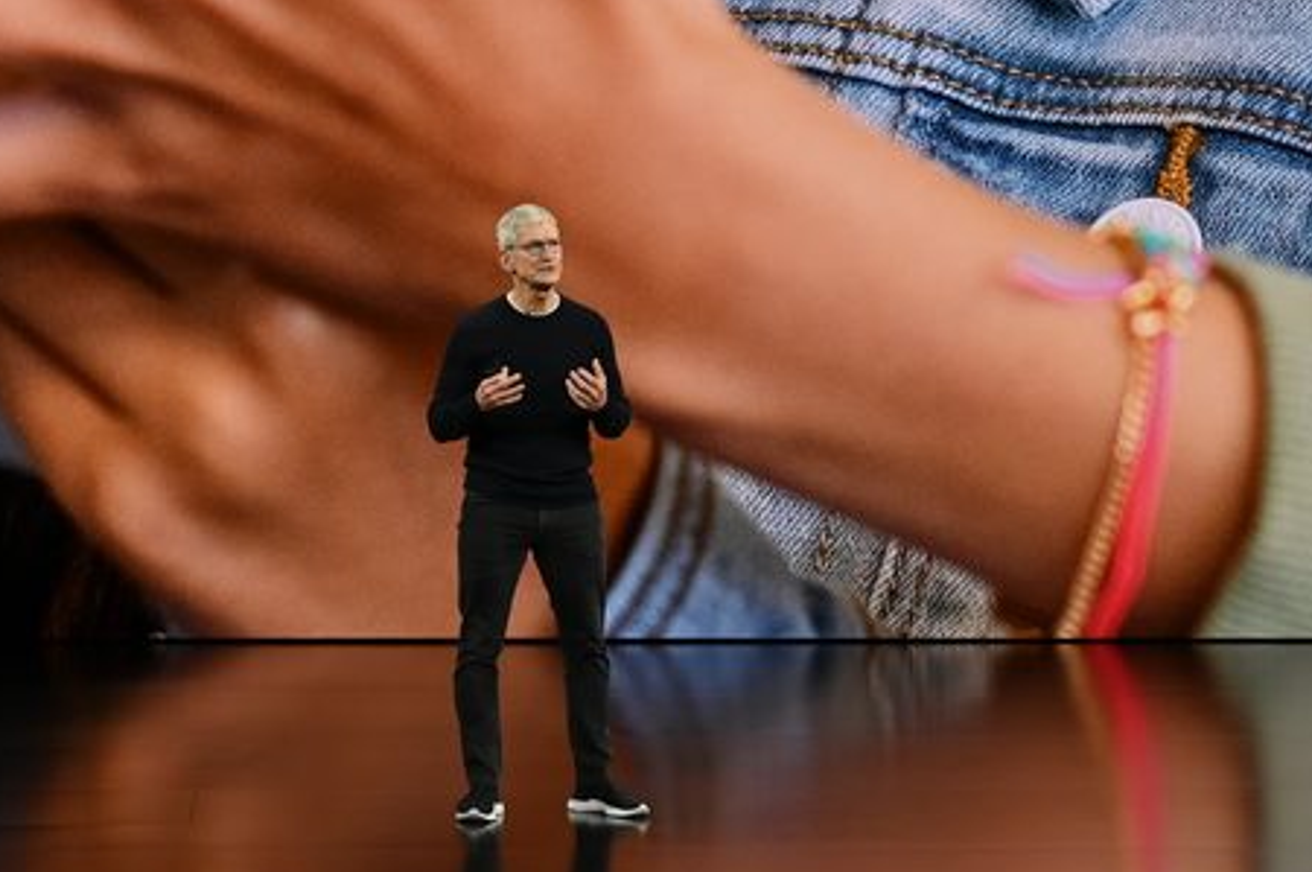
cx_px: 283
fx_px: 4077
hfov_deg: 18.1
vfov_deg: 12.2
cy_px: 346
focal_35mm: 112
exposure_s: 1/160
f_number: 4
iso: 500
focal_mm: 70
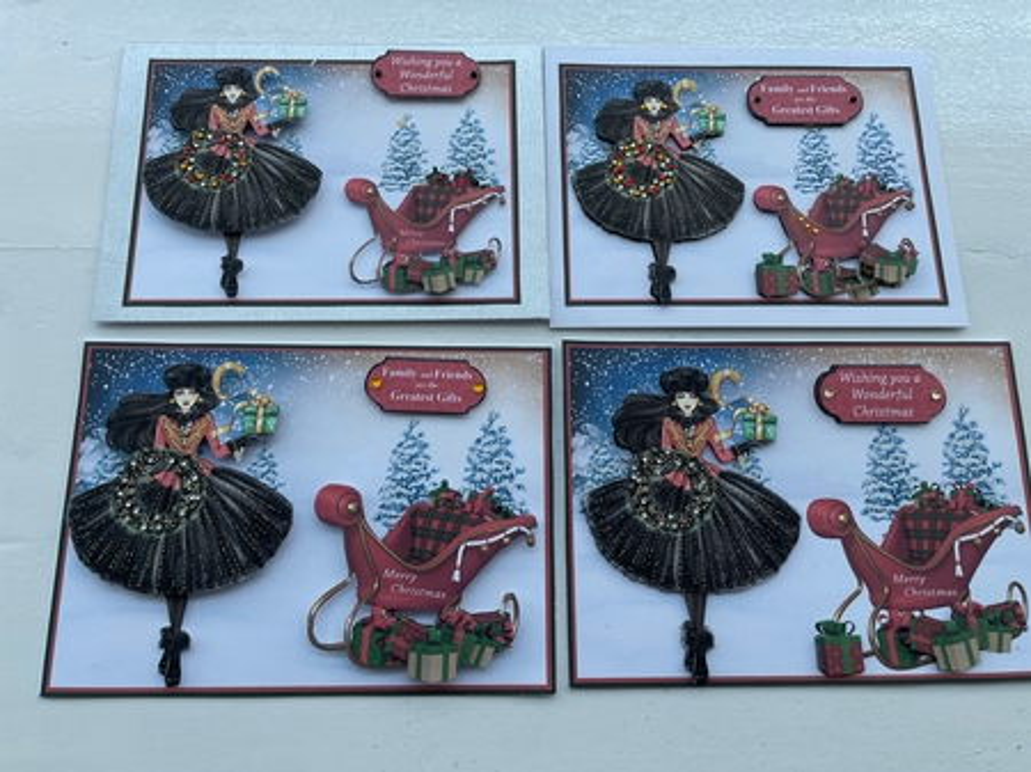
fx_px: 774
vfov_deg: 53.0
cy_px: 386
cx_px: 516
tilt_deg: -77.0
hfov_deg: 67.3
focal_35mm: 26
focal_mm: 4.2
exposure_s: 1/121
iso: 80
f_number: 1.6
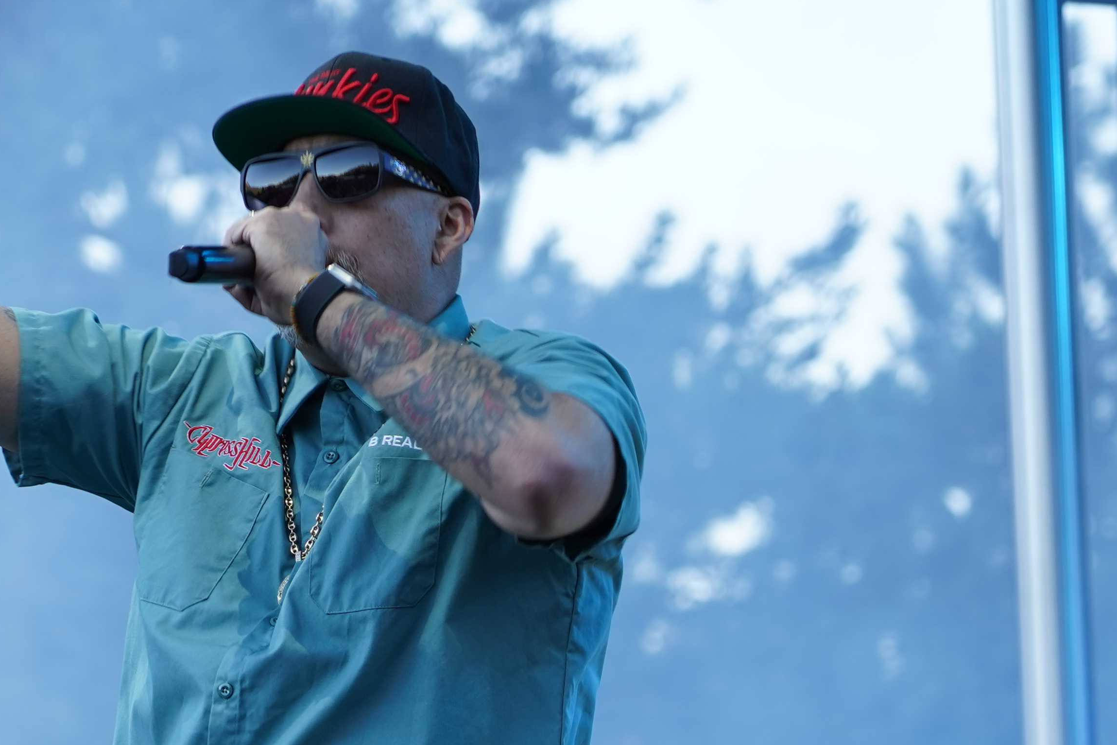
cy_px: 713
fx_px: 8502
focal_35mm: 274
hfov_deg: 7.5
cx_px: 1
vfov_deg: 5.0
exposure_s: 1/125
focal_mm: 105
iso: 200
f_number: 4
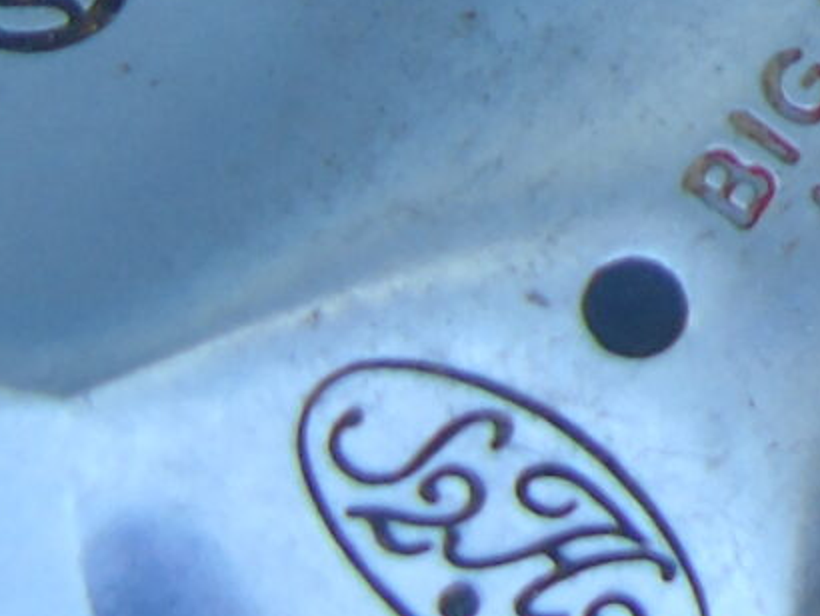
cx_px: 1472
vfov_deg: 8.9
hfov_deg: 11.7
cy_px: -698
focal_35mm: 156
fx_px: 3698
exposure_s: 1/40
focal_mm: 4.4
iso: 80
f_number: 3.4
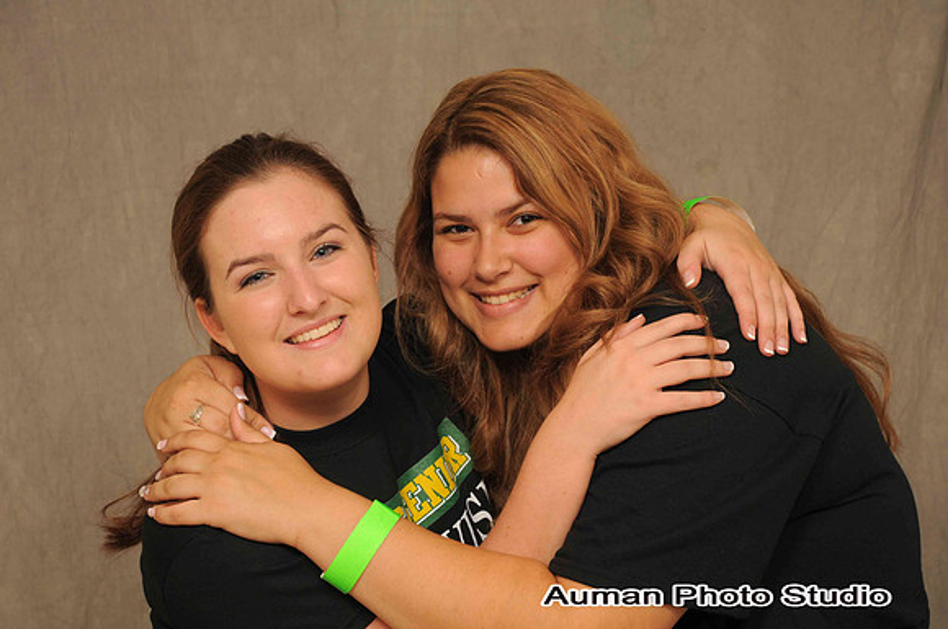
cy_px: 314
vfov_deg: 13.8
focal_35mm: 99
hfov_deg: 20.6
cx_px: 474
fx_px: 2603
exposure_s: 1/125
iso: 200
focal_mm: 66
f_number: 6.3
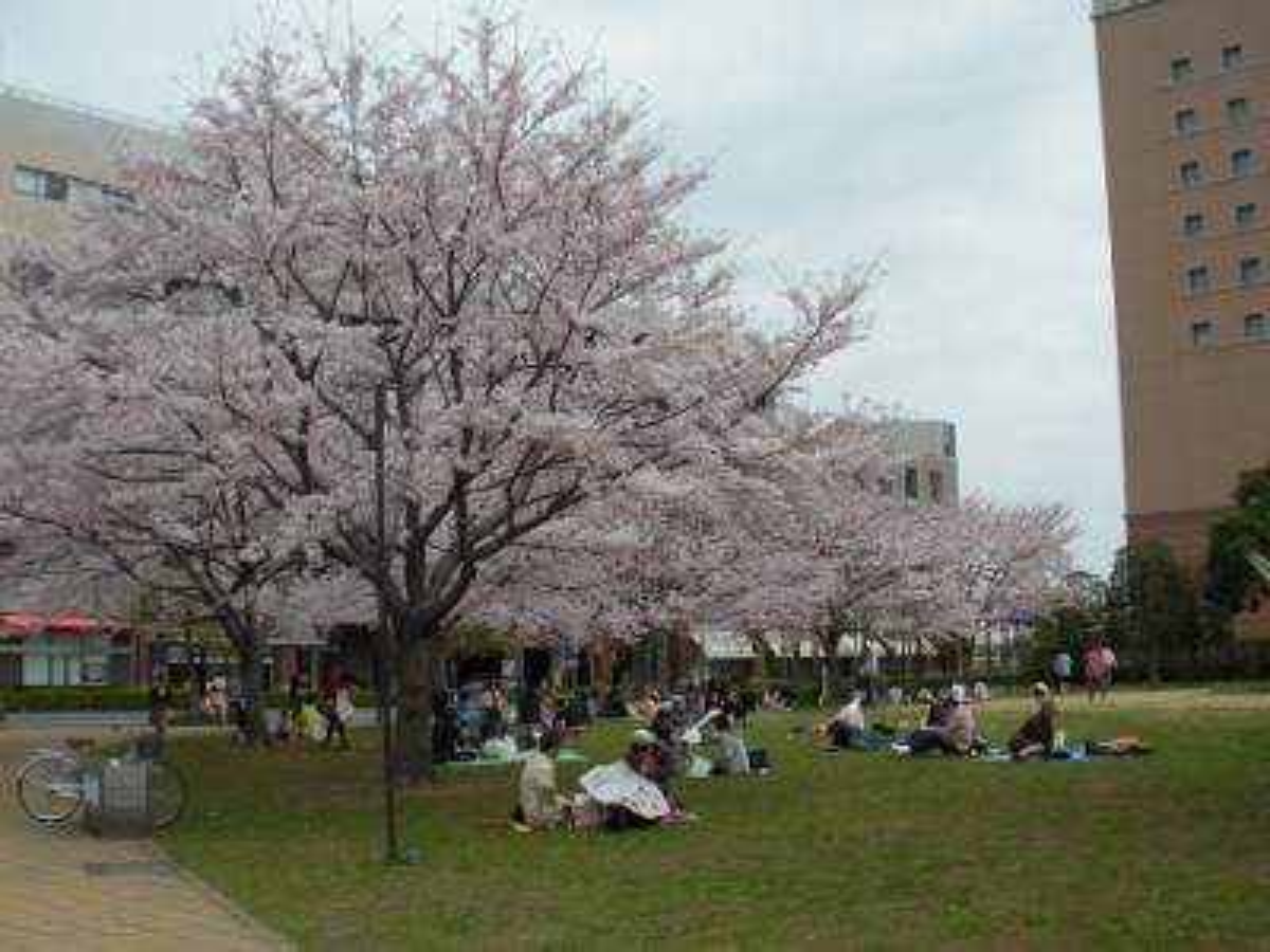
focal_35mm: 43
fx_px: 1578
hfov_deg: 43.9
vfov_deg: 33.6
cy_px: 476
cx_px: 635
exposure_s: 1/656
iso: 64
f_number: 4
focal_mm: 7.7
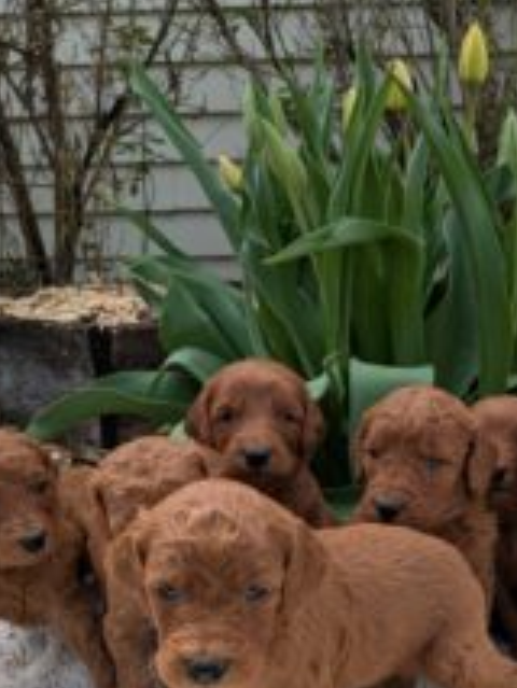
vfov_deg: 39.1
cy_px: 536
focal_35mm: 47
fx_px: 935
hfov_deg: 30.7
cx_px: 343
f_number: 1.89
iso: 50
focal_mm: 5.43
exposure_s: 1/1166
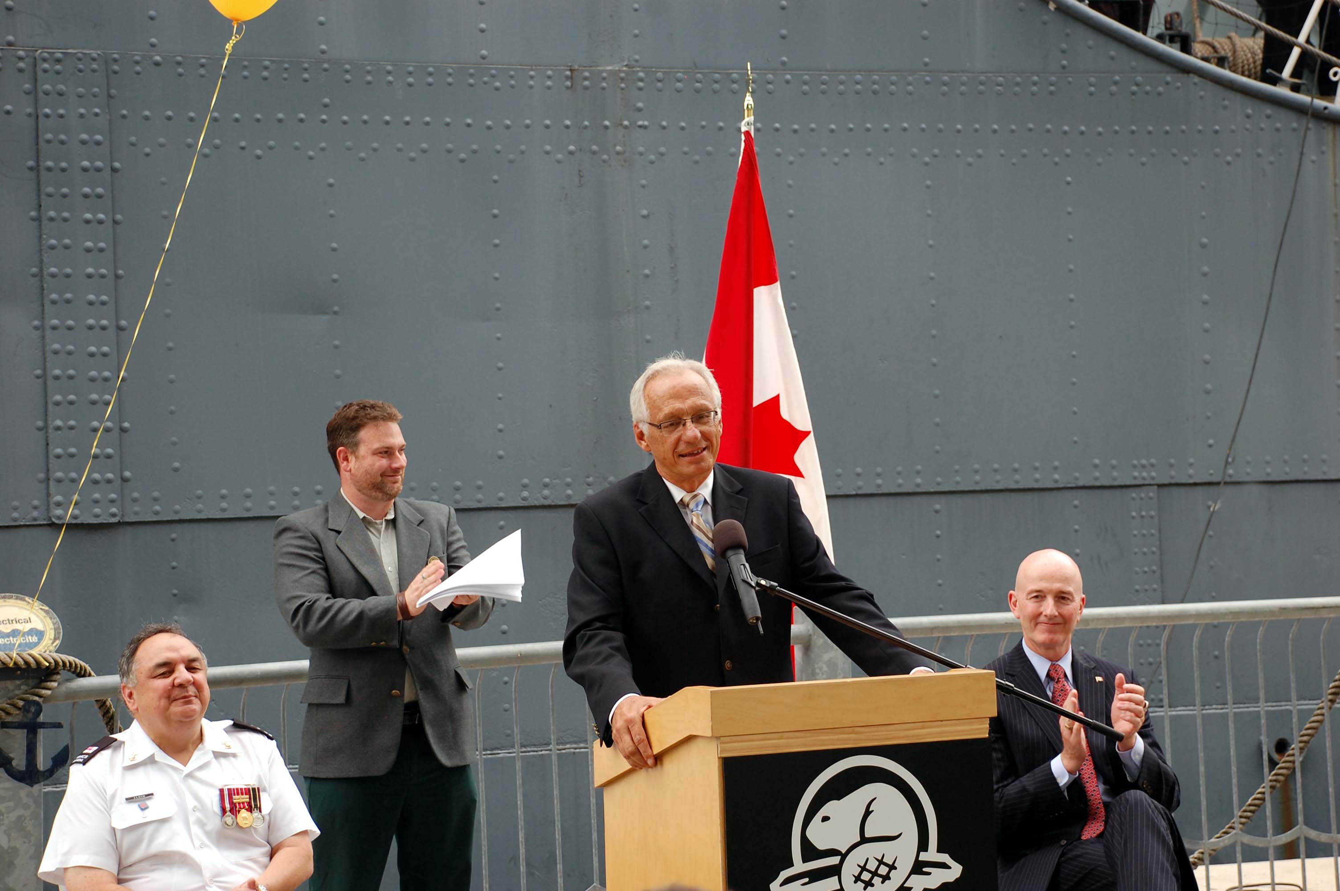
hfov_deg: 21.9
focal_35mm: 93
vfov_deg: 14.7
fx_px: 3459
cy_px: 446
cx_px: 670
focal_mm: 62
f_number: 5.3
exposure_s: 1/200
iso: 400
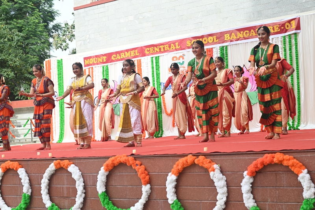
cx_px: 158
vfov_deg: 25.0
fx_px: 472
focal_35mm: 54
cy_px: 105
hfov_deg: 36.9
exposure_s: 1/250
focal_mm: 54
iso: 180
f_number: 5.6
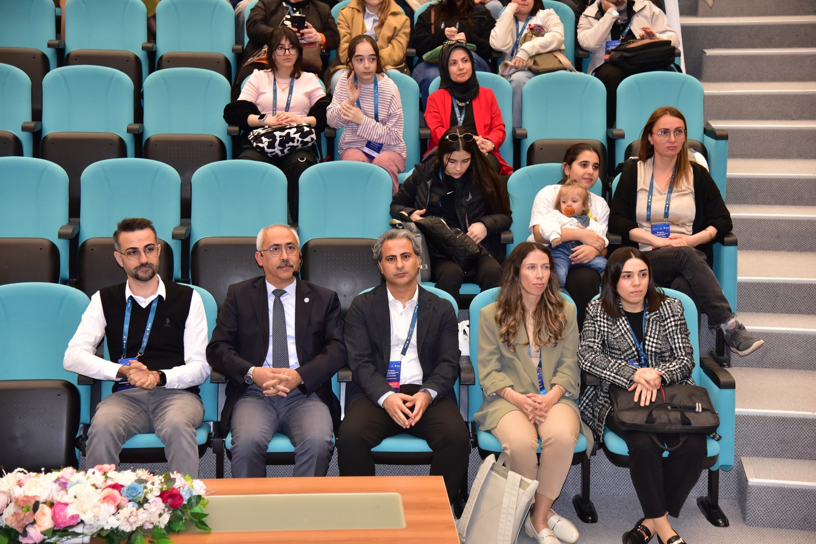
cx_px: 408
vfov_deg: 21.9
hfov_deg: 32.4
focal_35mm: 62
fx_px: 1405
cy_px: 272
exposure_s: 1/200
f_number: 4
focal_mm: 62
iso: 2500
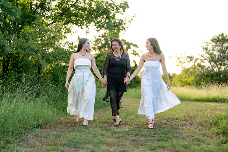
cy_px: 76
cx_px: 114
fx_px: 317
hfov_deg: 39.6
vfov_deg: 27.0
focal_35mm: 50
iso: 100
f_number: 1.2
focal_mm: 50
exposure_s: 1/1250
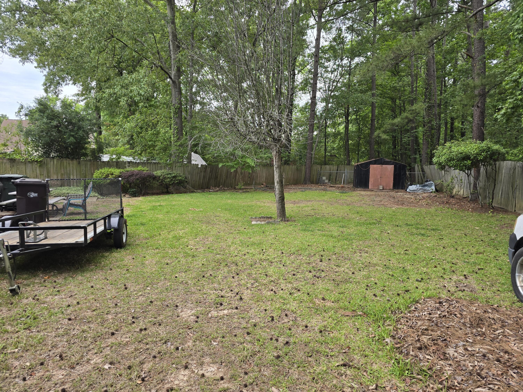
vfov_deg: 58.9
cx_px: 262
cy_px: 196
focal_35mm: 23
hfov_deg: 73.9
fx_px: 347
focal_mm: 6.3
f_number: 1.7
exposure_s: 1/180
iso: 64
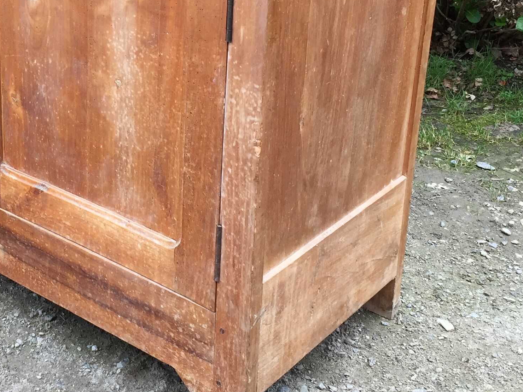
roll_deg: -1.1
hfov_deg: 29.6
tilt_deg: -20.4
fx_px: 967
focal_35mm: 64
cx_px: 104
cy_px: 71
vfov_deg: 22.6
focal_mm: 4.15
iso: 50
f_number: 2.2
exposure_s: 1/100
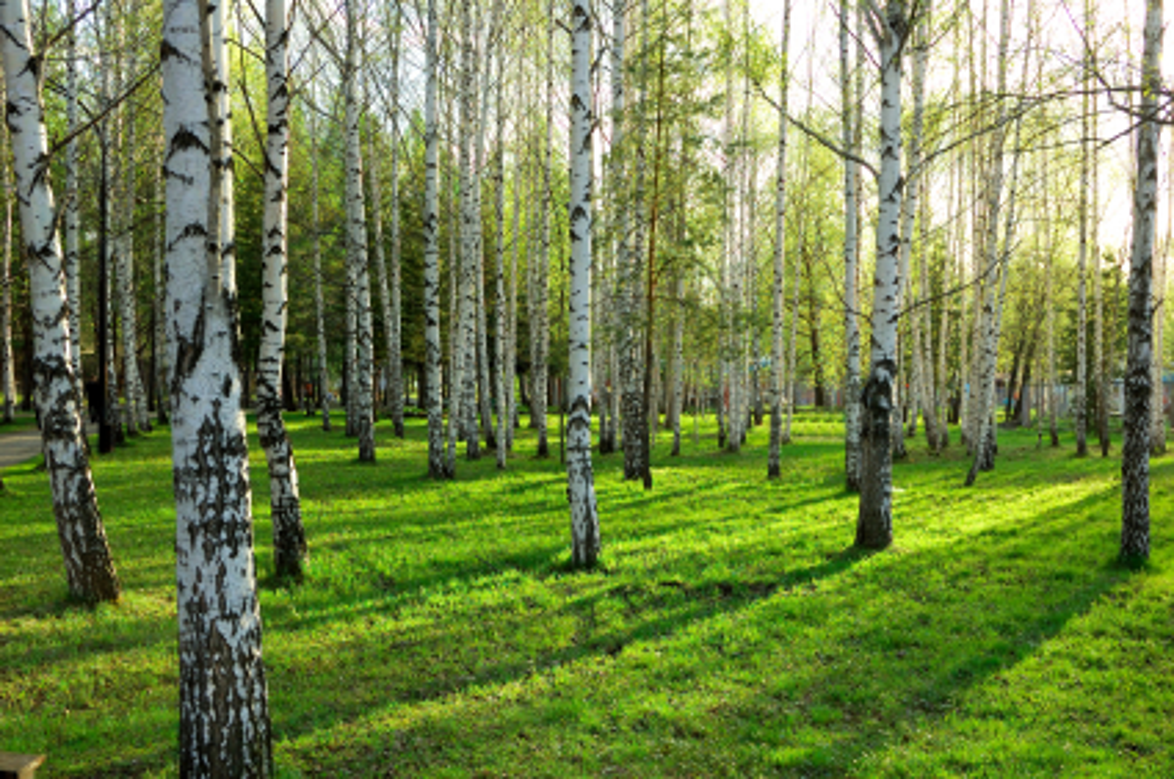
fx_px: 1563
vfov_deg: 28.0
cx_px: 587
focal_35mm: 48
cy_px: 390
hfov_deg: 41.2
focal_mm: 32
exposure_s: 1/80
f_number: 5.6
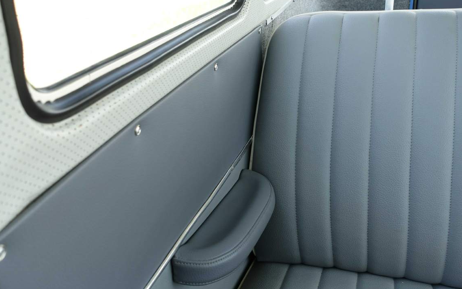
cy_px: 144
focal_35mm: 33
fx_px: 416
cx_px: 232
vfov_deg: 38.3
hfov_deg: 58.1
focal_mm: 11.81
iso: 125
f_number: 3.5
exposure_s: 1/80
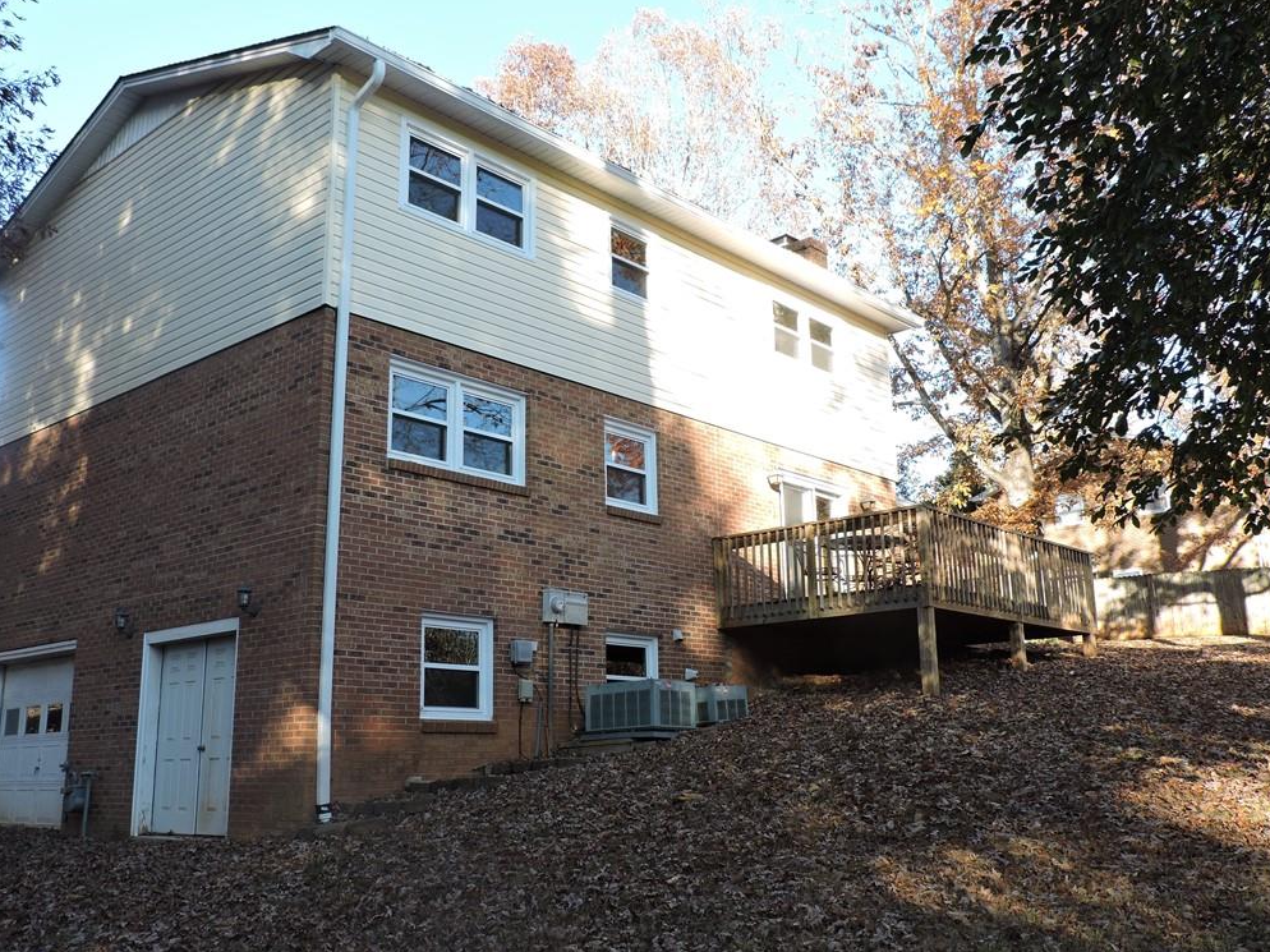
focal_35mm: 34
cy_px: 464
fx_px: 1247
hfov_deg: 54.0
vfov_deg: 41.8
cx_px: 630
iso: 100
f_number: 3.2
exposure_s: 1/160
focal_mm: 5.9
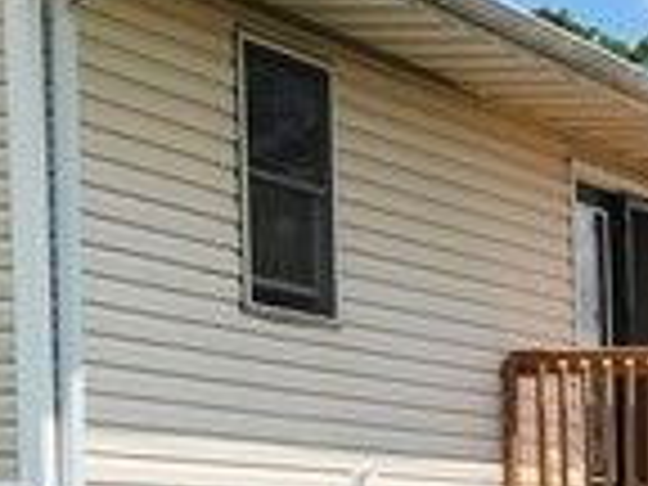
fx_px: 3070
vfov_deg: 9.0
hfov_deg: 9.9
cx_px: 1760
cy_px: 477
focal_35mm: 164
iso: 20
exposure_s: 1/2210
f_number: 1.8
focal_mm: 5.4
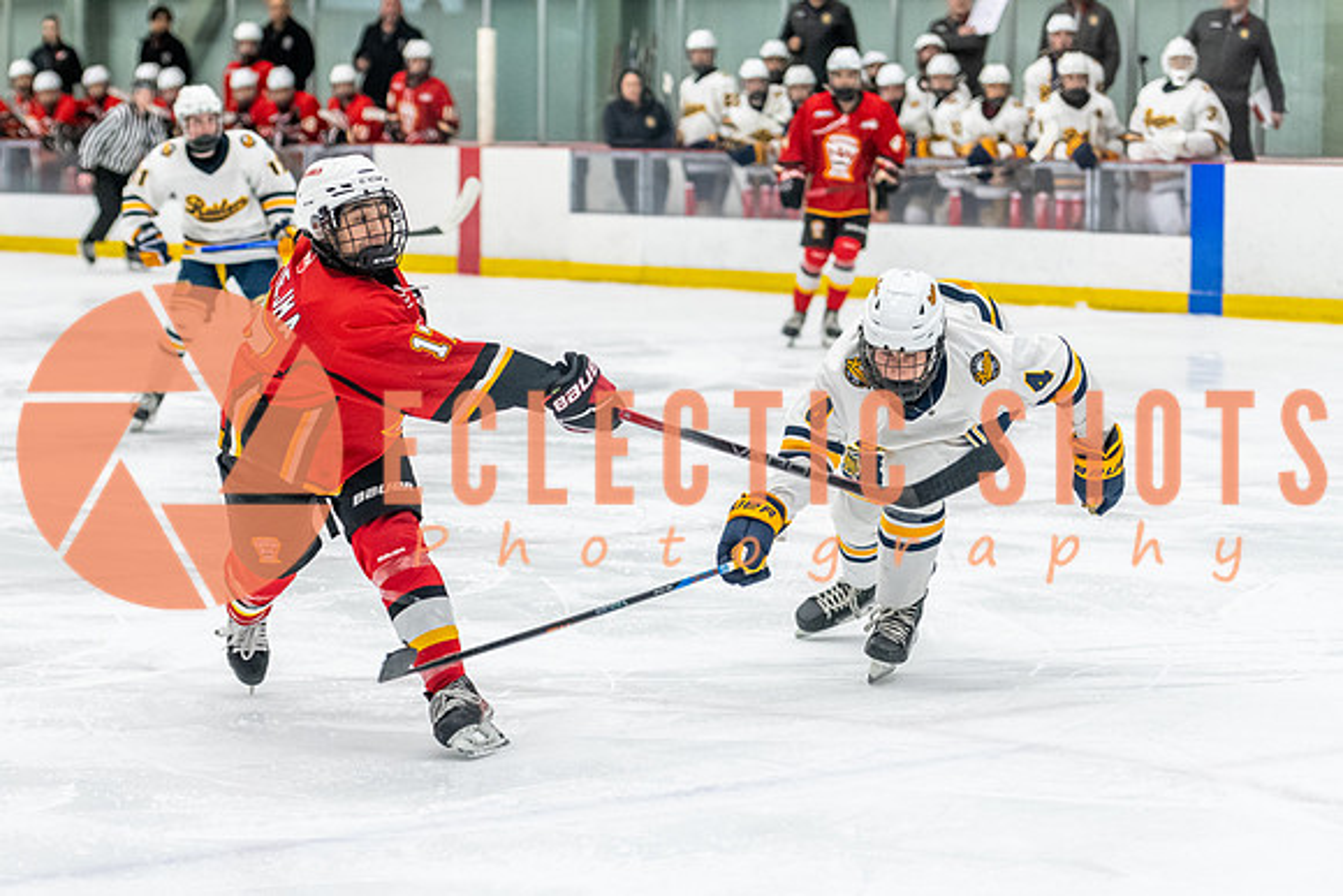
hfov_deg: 16.3
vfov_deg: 10.9
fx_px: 4676
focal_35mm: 125
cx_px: 393
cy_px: 634
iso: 3200
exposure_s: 1/800
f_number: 2.8
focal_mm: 86
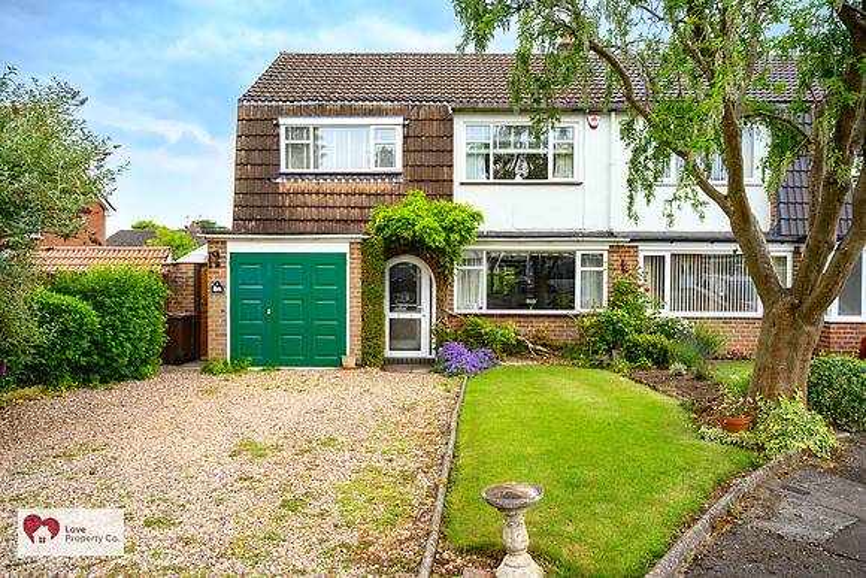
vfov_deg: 53.2
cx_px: 433
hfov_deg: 73.7
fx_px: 577
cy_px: 289
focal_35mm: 24
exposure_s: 1/200
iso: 100
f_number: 5.6
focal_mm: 24
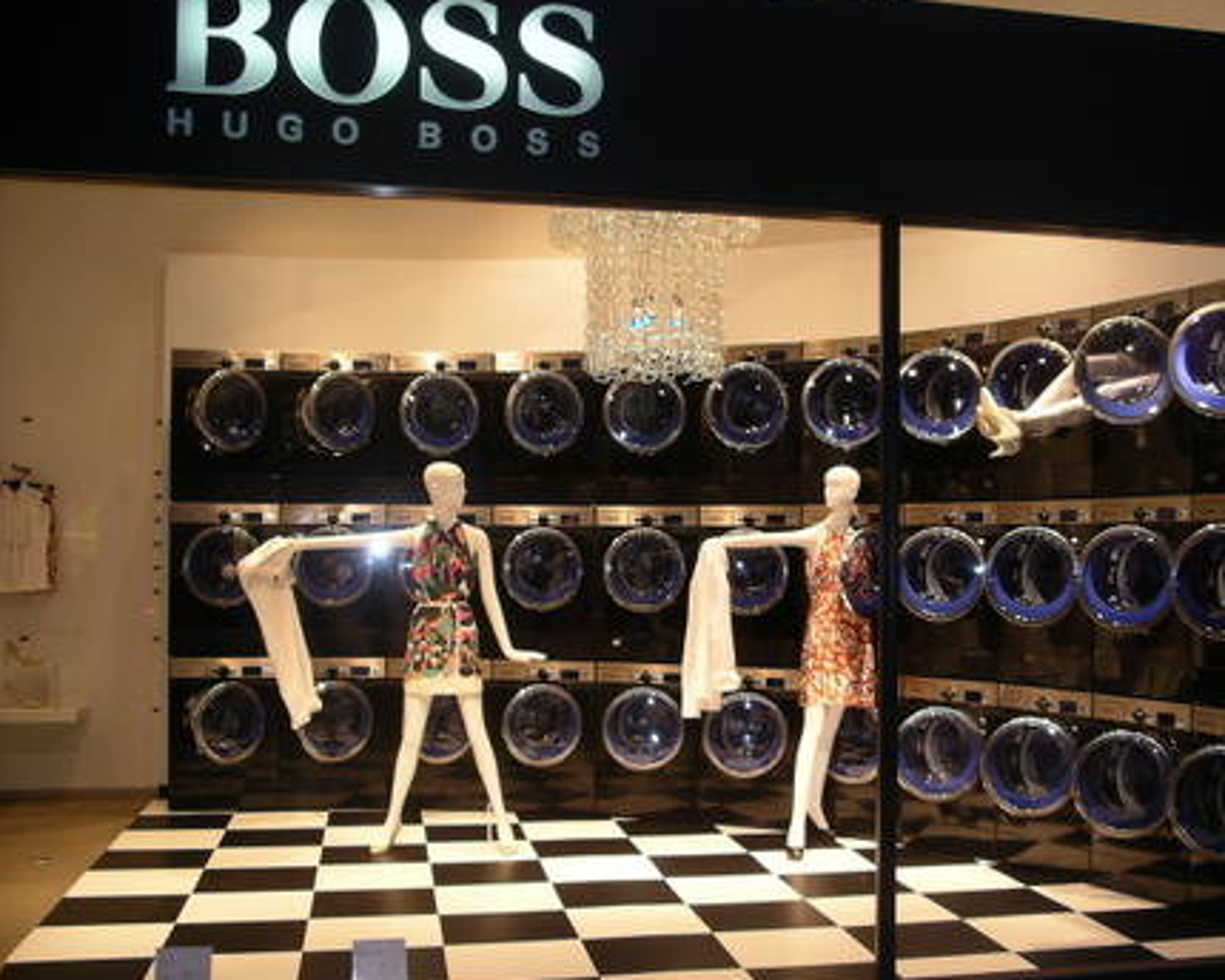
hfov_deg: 43.7
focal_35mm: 42
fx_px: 1523
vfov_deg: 35.7
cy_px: 517
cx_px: 707
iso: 64
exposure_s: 1/40
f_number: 2.8
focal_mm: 7.8
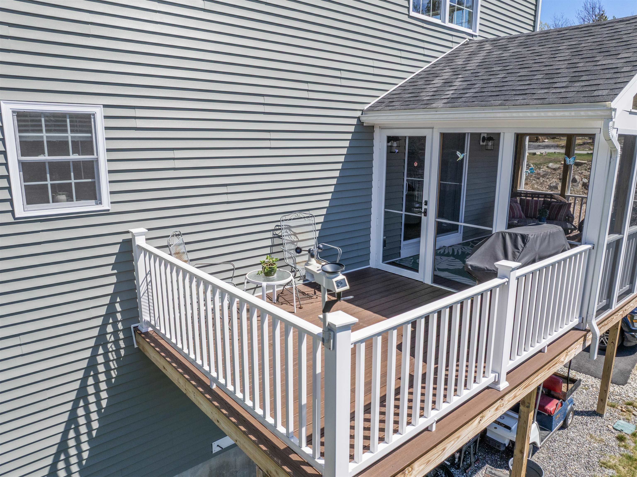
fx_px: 441
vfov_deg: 56.8
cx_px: 318
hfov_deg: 71.6
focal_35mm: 24
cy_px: 238
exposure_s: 1/2500
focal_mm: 12.29
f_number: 2.8
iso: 140
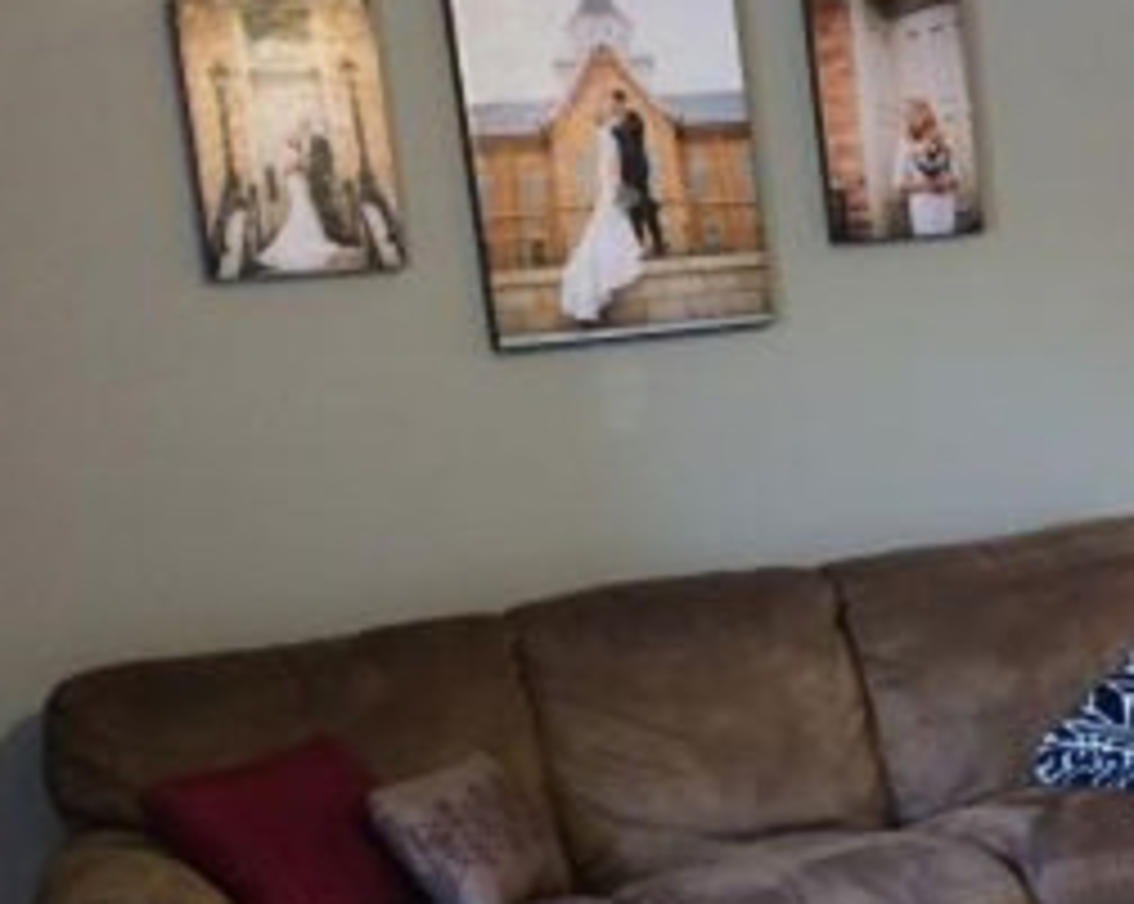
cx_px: 1224
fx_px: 2414
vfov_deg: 21.1
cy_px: 607
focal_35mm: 72
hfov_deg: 24.8
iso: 200
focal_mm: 4.15
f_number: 2.2
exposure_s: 1/30
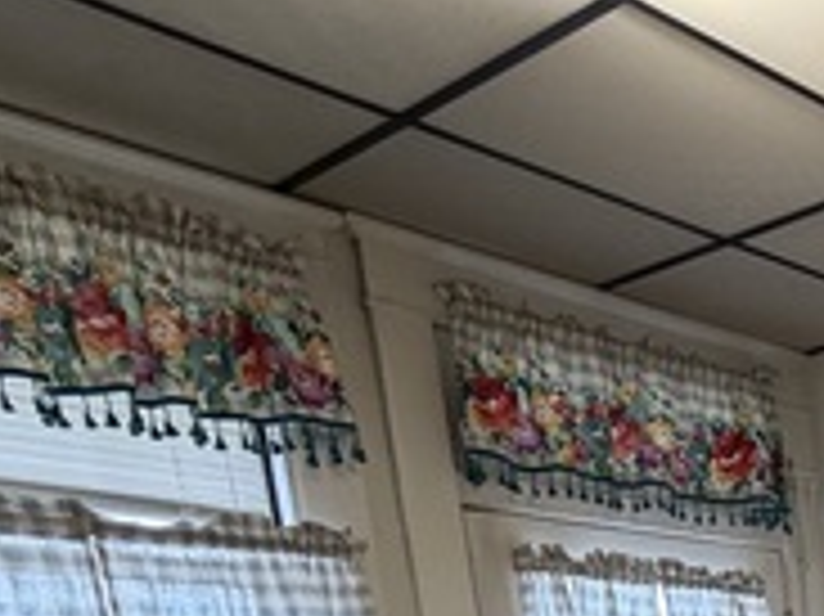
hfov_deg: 26.5
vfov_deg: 22.5
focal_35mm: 51
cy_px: 962
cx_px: 1250
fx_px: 1213
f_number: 2.2
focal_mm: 2.22
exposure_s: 1/60
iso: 200
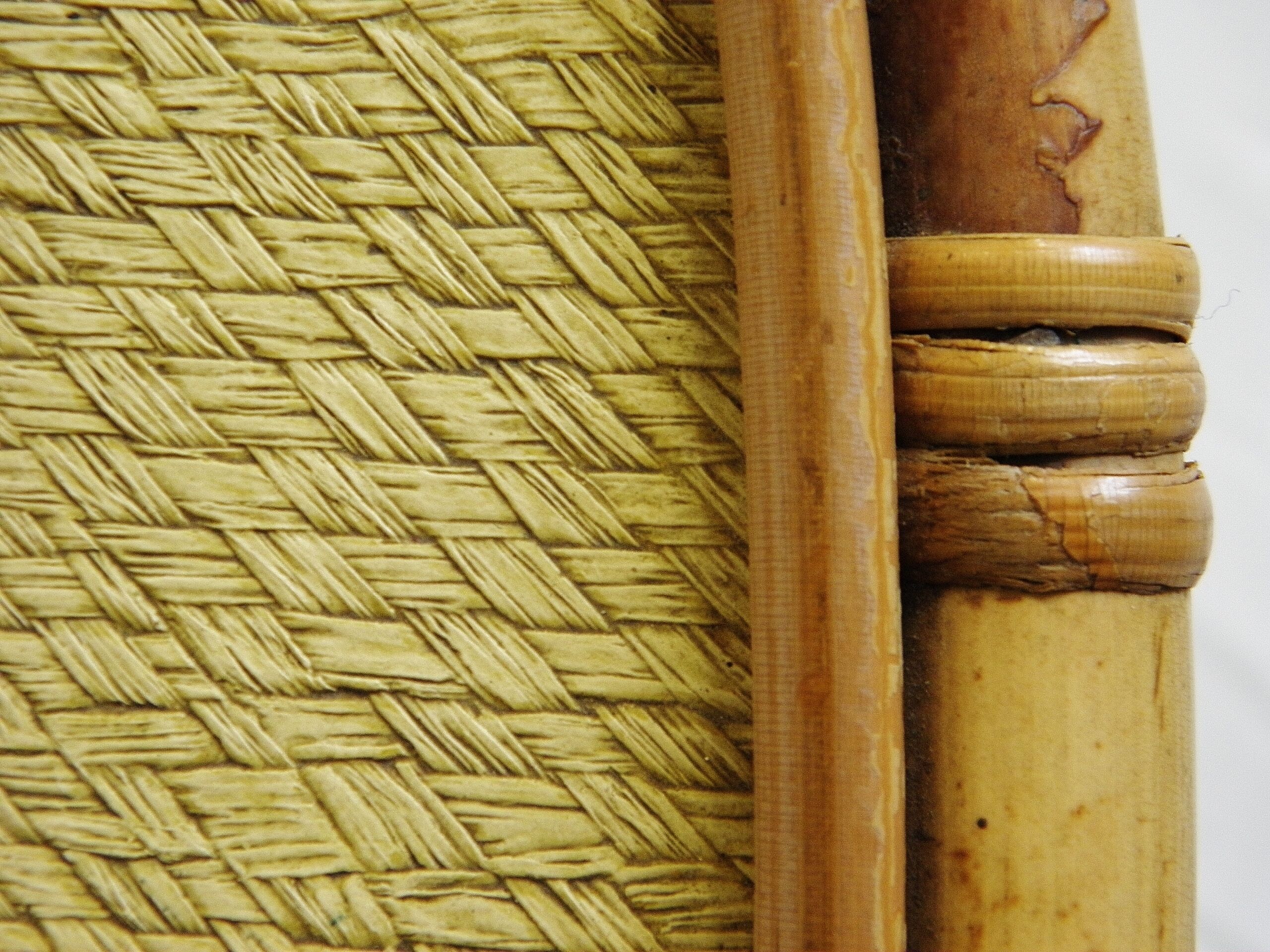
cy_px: 476
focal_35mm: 80
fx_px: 2935
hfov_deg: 24.4
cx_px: 635
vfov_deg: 18.4
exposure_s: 1/20
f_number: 4.4
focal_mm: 14.3
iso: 200
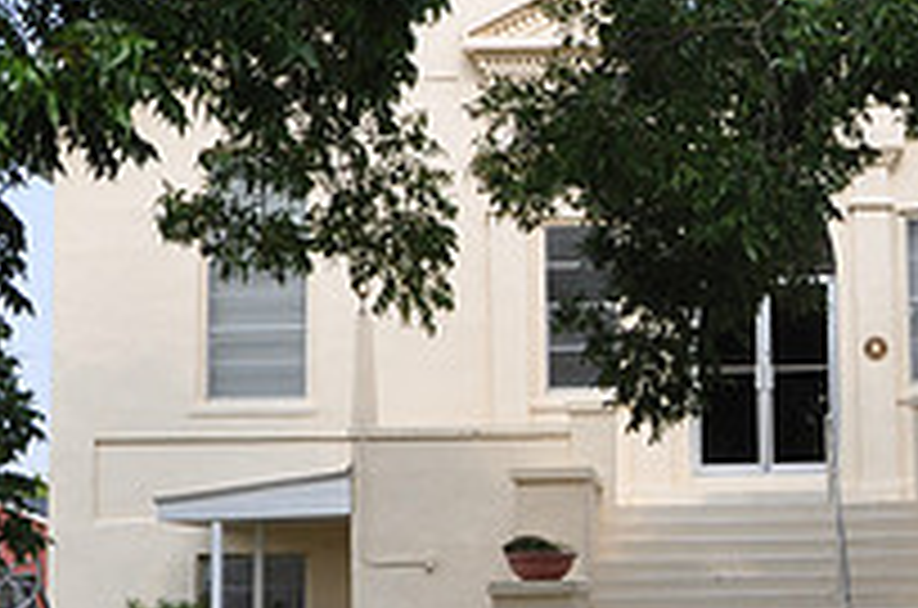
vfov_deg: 14.5
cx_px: 752
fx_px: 2391
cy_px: 263
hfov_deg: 21.4
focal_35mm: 94
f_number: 10
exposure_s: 1/100
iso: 200
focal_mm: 22
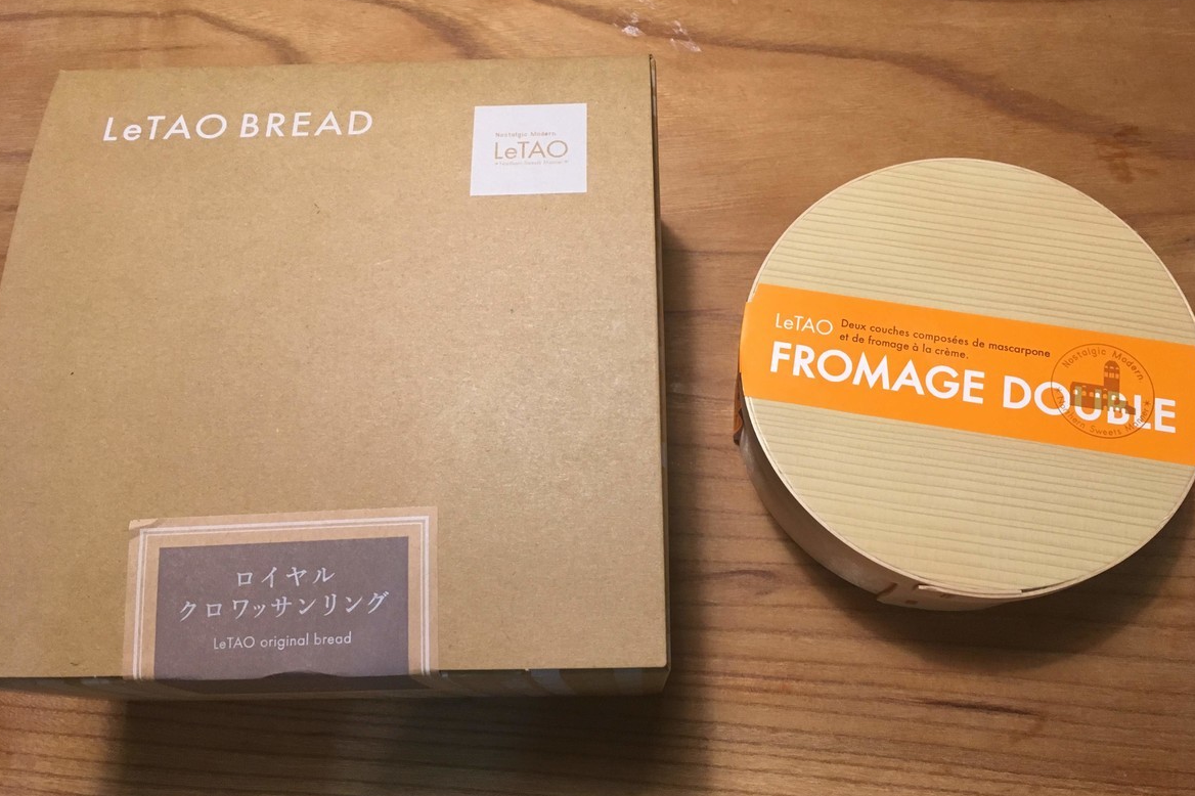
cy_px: 363
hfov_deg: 60.3
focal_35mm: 31
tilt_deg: -71.3
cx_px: 607
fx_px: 1029
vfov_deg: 42.3
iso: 100
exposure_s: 1/30
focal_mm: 4.15
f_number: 2.2
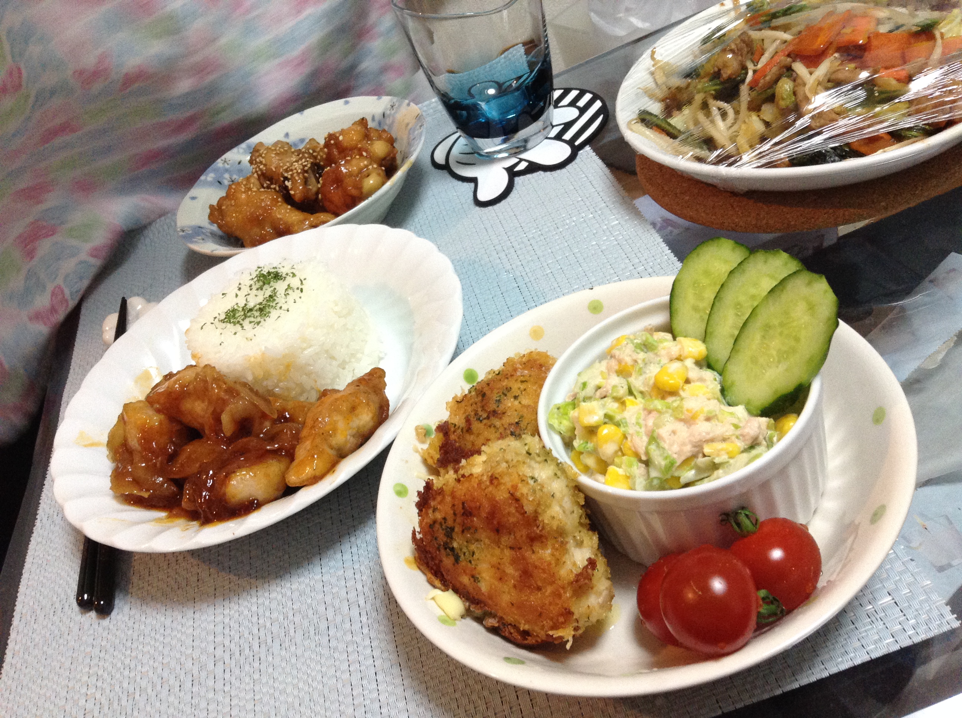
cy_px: 359
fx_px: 916
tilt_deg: -39.8
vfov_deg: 42.8
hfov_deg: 55.4
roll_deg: +23.2
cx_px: 481
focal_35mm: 33
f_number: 2.4
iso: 125
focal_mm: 3.3
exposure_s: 1/24
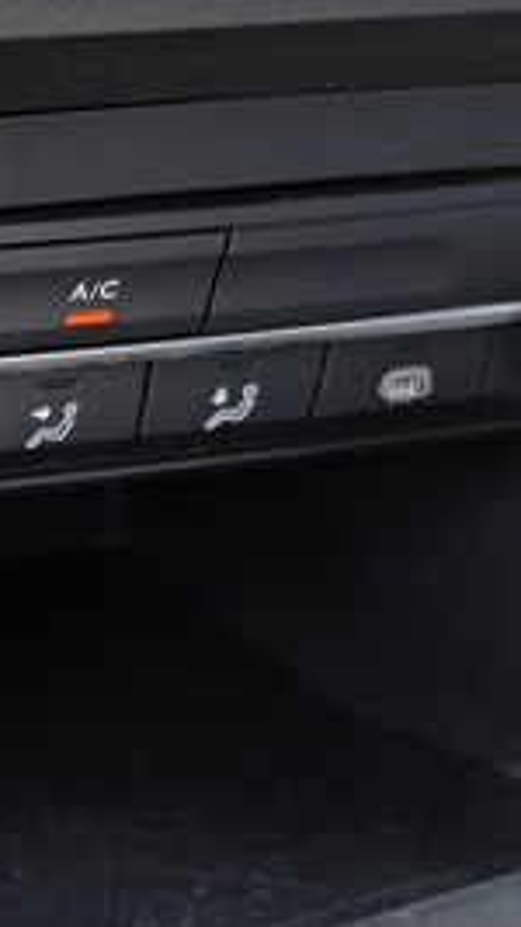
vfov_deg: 27.7
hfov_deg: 15.5
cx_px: -90
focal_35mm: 75
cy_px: 736
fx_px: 1844
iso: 32
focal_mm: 6.5
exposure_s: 1/180
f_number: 1.4
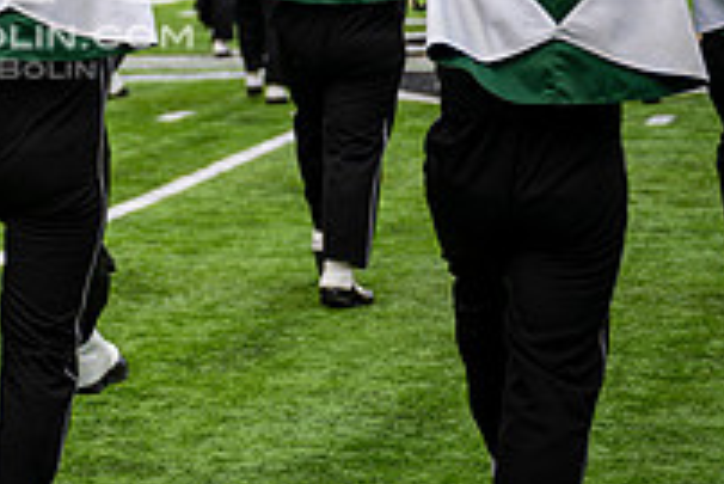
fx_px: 3461
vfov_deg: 7.9
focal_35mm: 172
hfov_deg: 11.8
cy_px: -91
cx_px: -54
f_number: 2.8
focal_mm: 60
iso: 100
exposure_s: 1/500
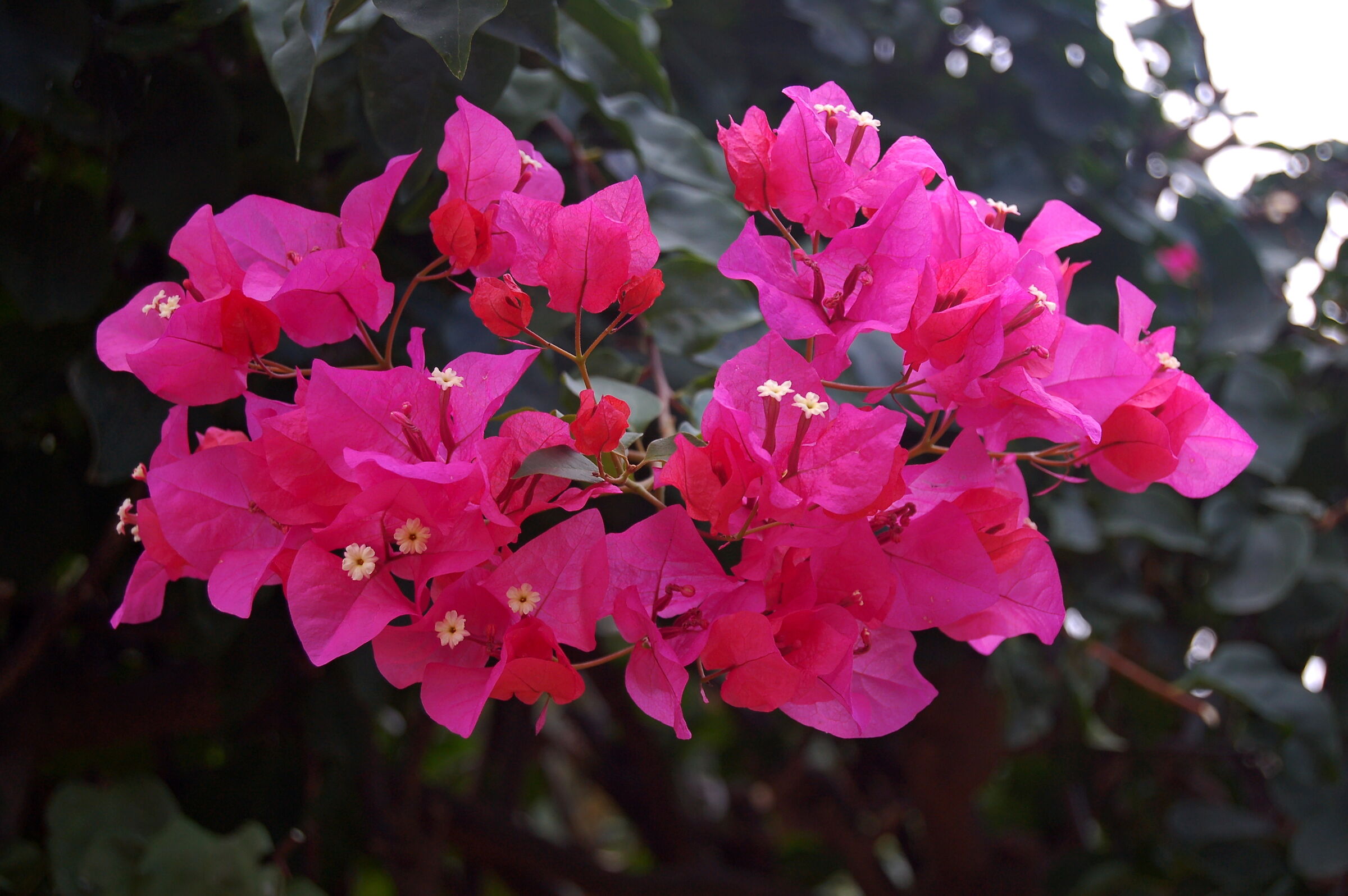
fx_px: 3087
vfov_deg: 16.5
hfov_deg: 24.6
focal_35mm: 82
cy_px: 448
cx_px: 674
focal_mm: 55
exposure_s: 1/125
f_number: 5.6
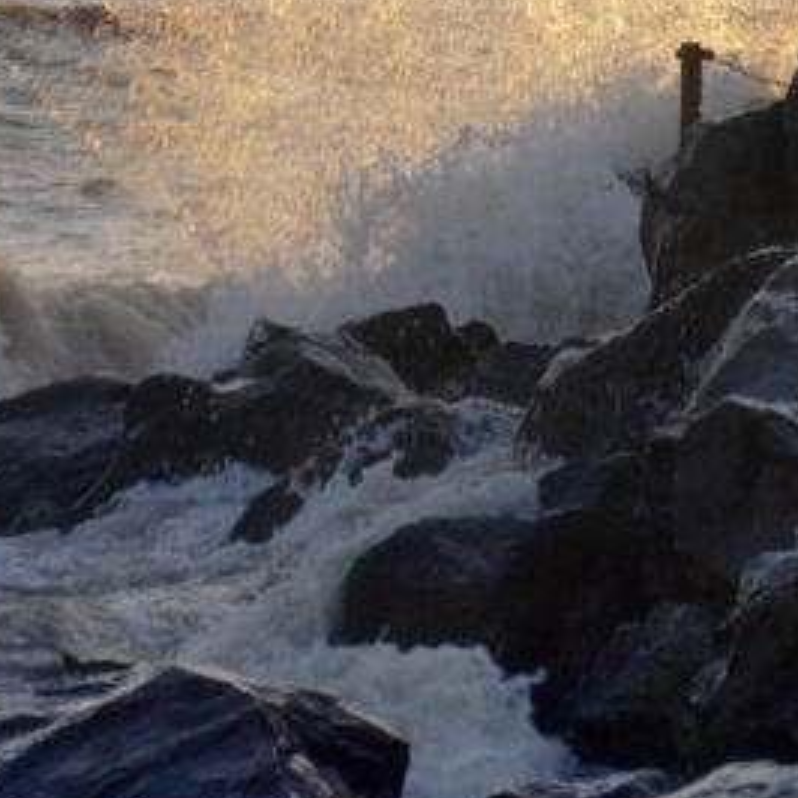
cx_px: 404
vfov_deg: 6.4
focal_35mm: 270
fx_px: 7032
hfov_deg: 6.5
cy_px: -453
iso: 250
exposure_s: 1/125
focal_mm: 55
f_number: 5.6
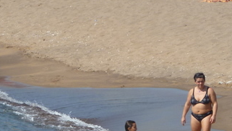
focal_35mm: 611
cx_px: 96
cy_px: 181
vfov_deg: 2.0
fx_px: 3761
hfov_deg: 3.5
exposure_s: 1/640
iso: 125
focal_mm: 37
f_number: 5
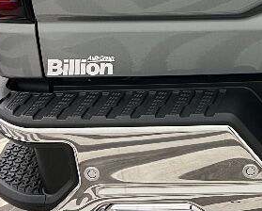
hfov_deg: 18.3
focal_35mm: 93
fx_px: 722
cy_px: -83
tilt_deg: -13.1
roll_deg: +1.3
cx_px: 392
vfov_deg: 15.6
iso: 100
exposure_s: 1/60
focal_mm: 5.7
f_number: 1.5
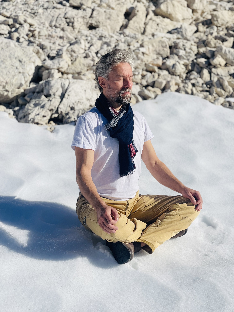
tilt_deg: -6.7
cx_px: 117
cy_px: 156
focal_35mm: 64
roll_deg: +0.9
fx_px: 577
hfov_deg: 22.9
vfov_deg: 30.3
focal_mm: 7.5
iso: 32
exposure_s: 1/3774
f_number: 2.2
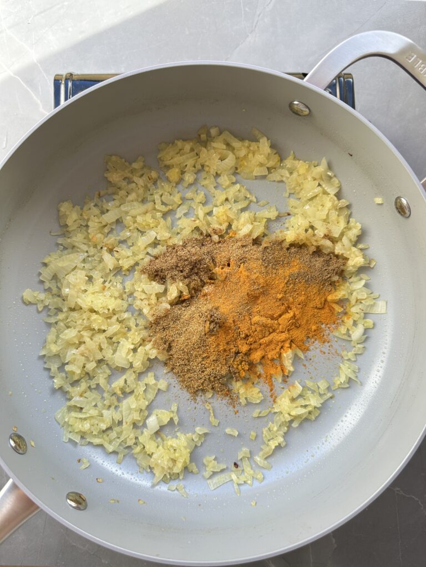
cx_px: 213
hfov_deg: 56.8
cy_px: 284
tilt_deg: -87.5
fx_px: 394
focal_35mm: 24
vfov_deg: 71.6
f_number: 1.78
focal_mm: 6.86
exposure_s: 1/147
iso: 100
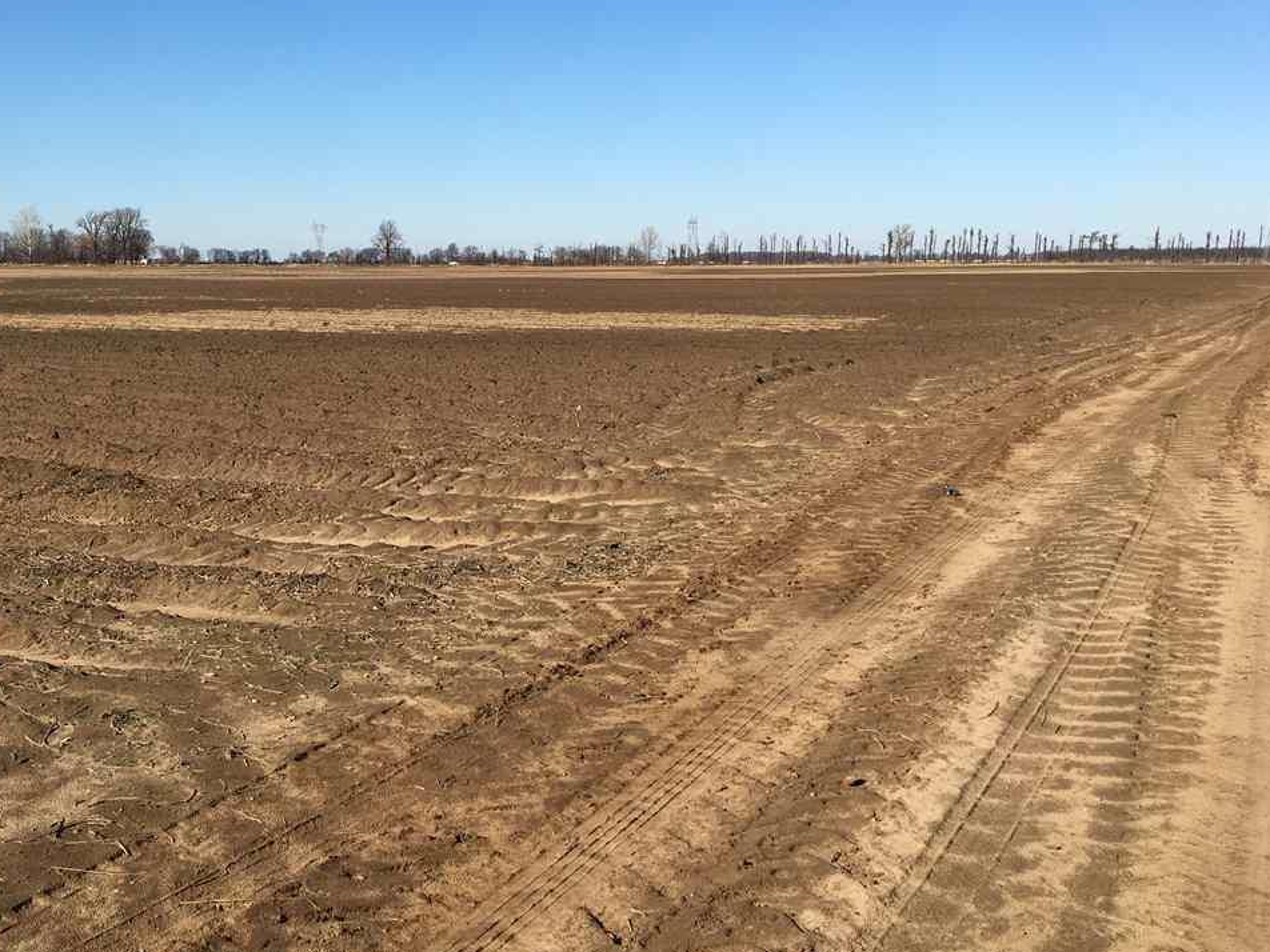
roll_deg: -0.2
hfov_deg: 47.2
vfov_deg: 36.8
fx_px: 1431
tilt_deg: -7.3
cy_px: 480
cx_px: 435
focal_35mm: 39
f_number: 2.2
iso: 25
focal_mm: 4.15
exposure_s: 1/2137
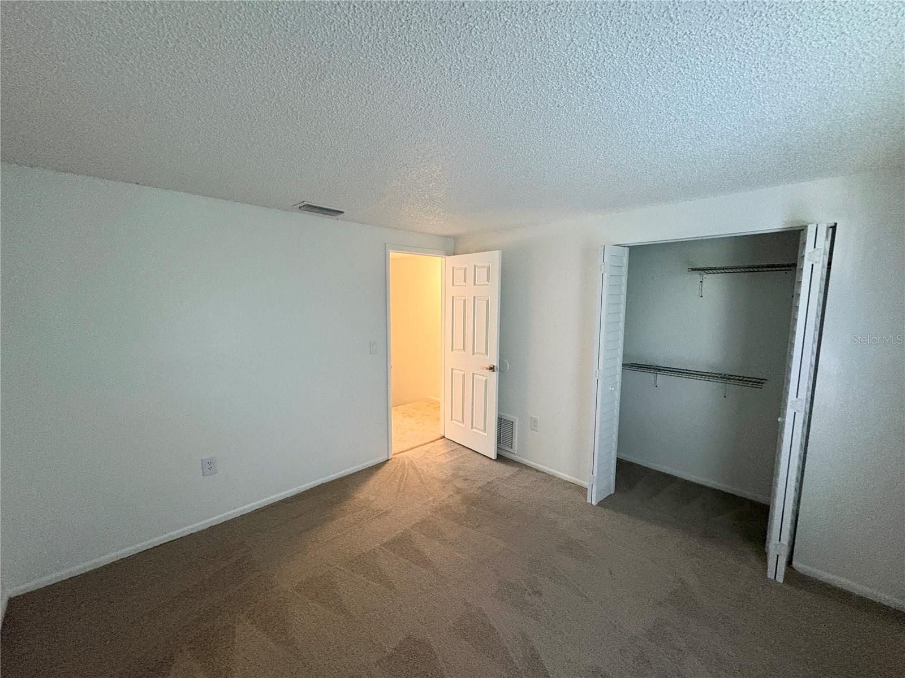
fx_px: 366
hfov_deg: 102.1
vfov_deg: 85.7
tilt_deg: -5.4
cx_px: 452
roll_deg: -0.2
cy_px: 339
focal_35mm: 14
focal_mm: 2.22
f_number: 2.2
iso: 640
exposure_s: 1/60
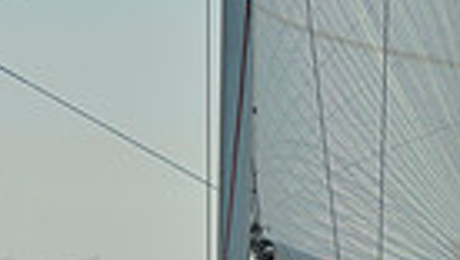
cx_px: 277
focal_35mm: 404
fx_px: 4933
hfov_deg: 5.3
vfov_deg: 3.0
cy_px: 442
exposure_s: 1/640
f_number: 7.1
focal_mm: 92
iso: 200
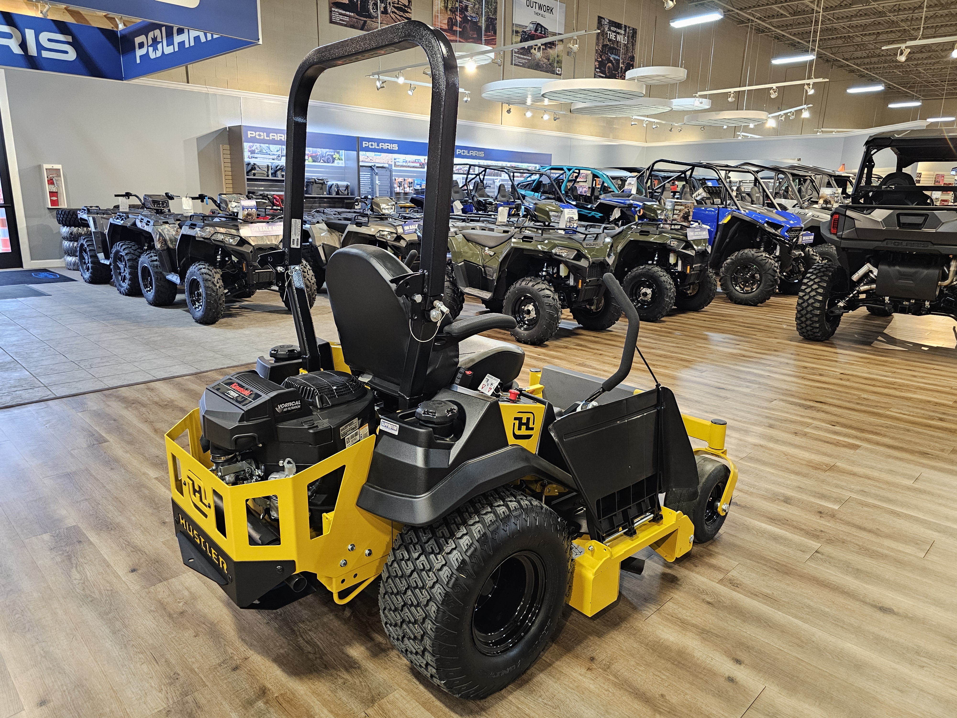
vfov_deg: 58.9
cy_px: 359
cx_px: 478
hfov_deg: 73.9
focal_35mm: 23
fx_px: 636
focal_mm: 6.3
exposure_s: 1/60
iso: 640
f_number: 1.7
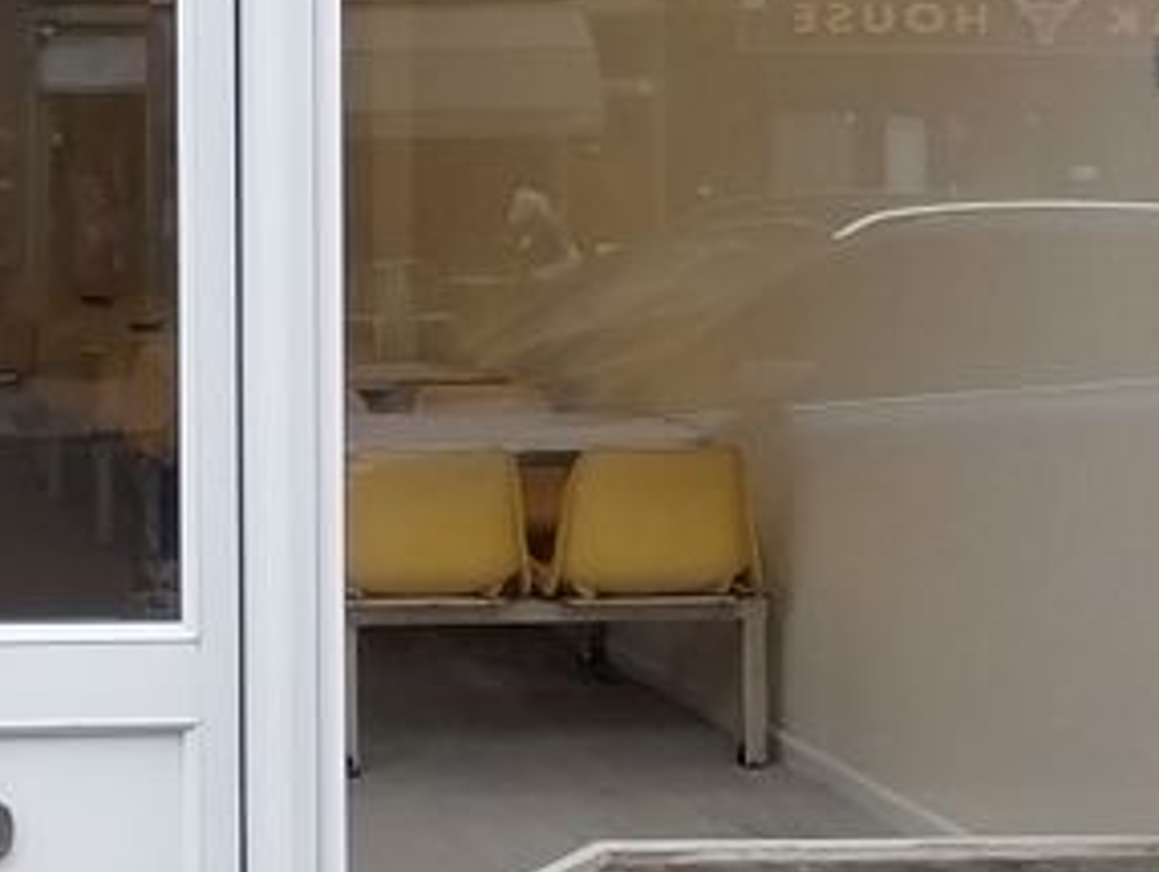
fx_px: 2212
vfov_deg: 22.0
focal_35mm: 66
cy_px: 168
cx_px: -36
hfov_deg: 27.4
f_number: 2.2
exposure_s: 1/168
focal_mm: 1.42
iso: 100
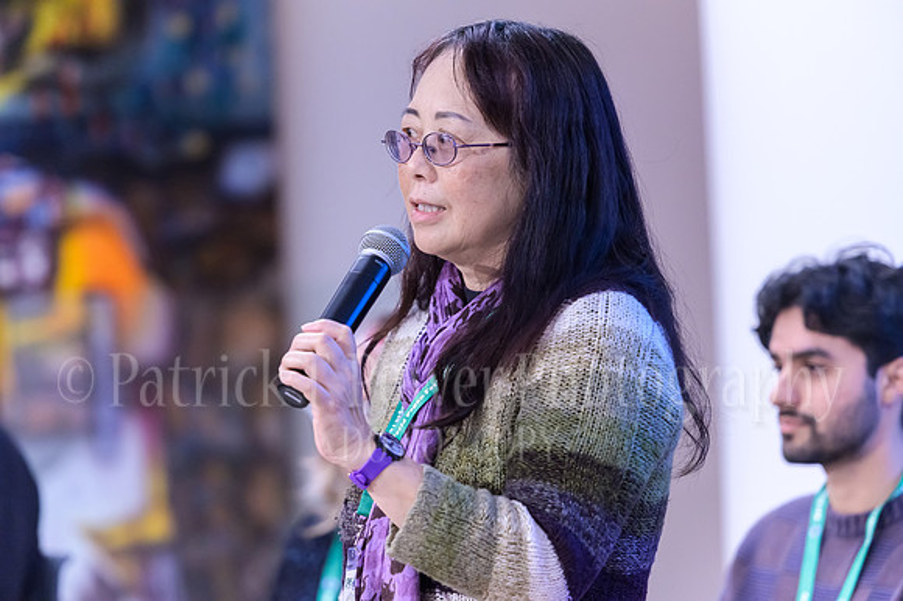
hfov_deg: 9.0
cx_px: 452
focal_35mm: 230
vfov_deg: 6.0
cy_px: 300
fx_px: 5766
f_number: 4
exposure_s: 1/250
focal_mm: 230
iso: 4000
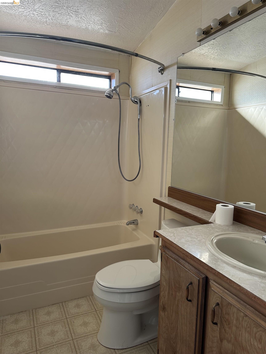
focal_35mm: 24
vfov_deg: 71.6
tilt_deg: -7.5
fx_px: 246
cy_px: 177
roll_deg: -1.4
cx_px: 133
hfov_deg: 56.8
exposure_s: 1/121
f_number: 1.78
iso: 125
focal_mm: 6.86
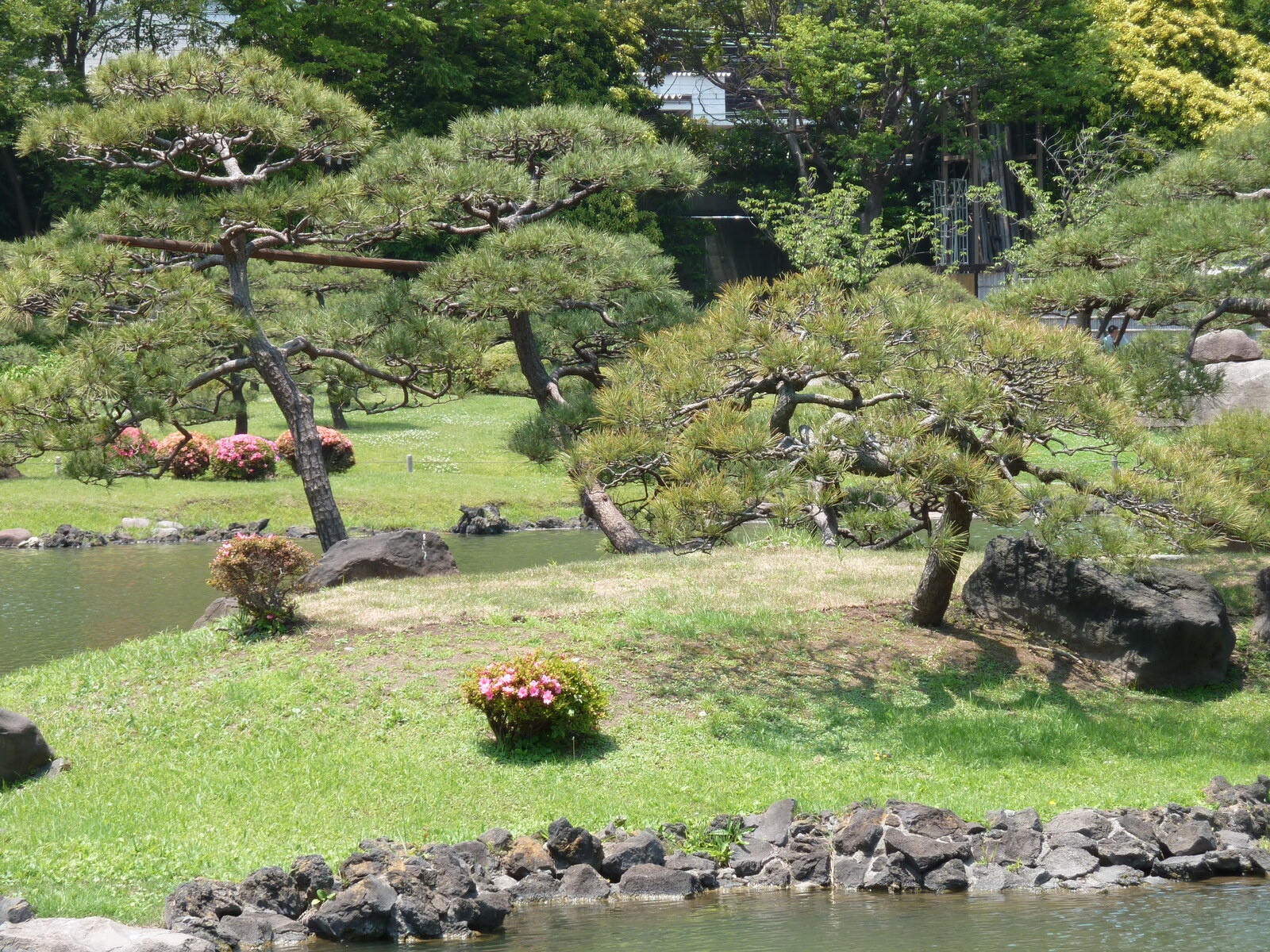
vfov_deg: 11.6
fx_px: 4696
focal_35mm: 128
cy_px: 476
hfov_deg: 15.4
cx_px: 635
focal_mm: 21
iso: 80
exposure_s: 1/160
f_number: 4.4
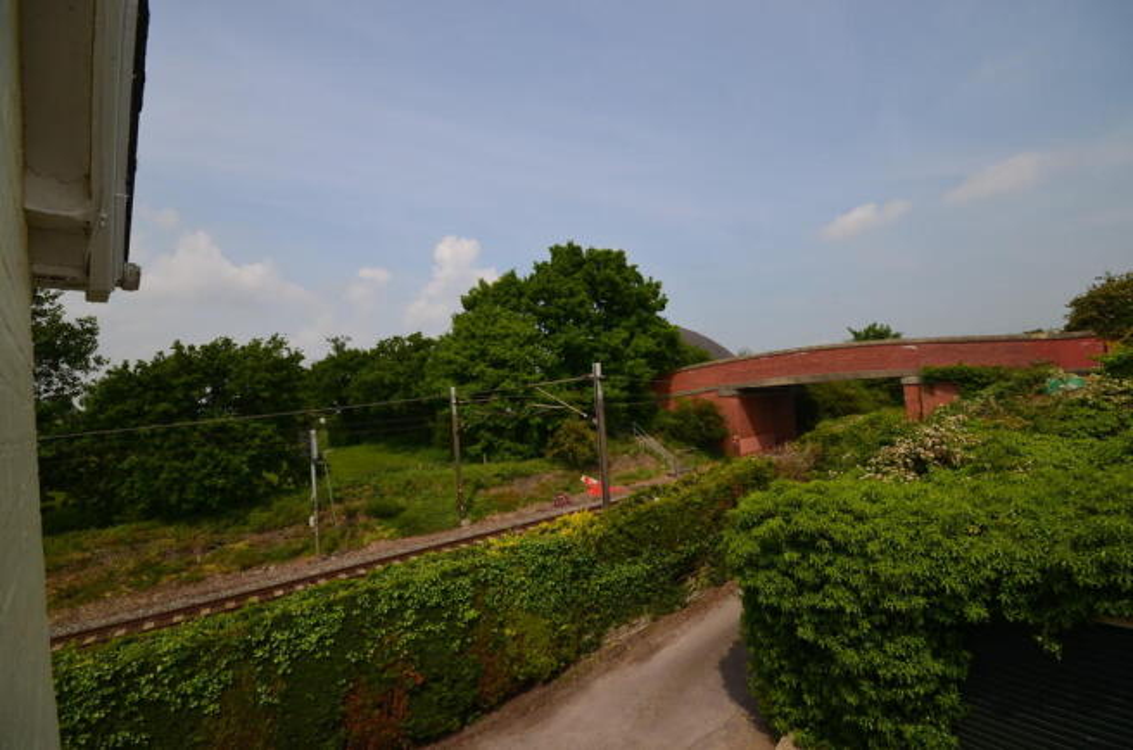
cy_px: 375
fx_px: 471
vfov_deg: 77.0
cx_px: 566
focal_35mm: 15
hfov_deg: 100.5
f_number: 10
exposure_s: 1/200
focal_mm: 10
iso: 100
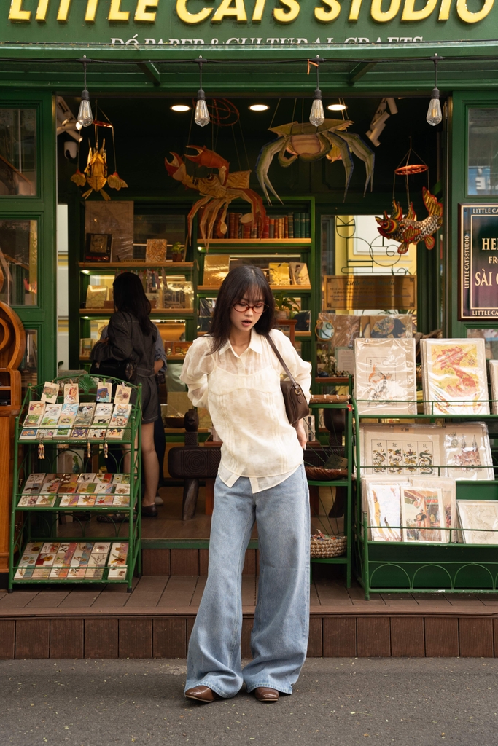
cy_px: 373
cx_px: 249
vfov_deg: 39.7
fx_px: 1035
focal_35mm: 50
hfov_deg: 27.1
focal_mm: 49.9
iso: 640
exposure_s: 1/200
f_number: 5
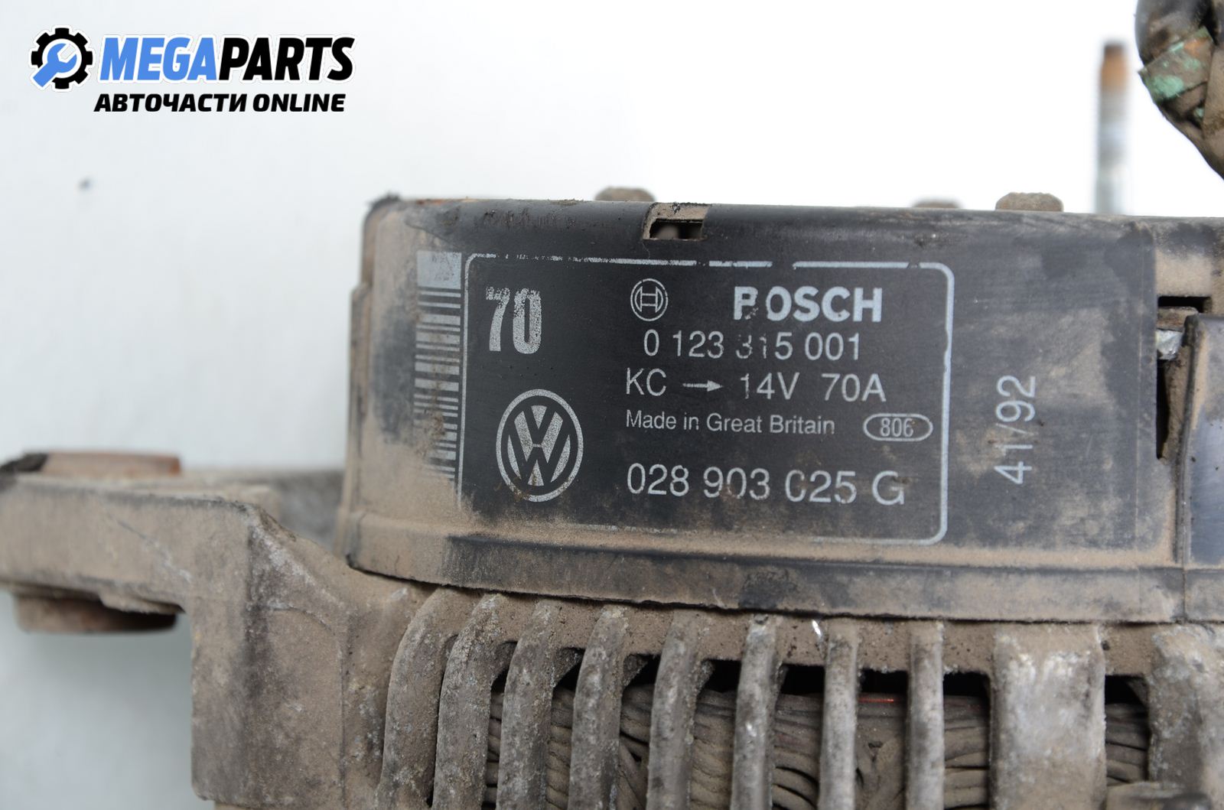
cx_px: 612
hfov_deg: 13.1
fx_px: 5343
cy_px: 405
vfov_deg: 8.7
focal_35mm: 158
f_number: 9
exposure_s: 1/160
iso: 100
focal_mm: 105
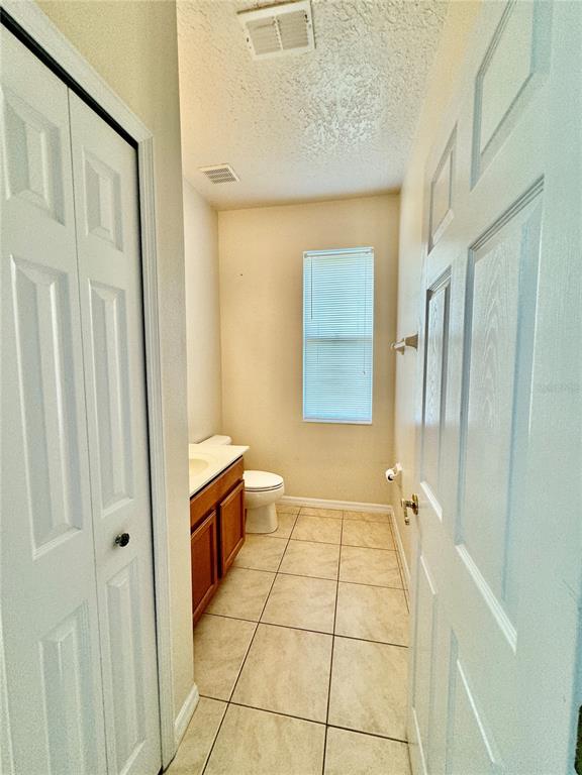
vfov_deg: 102.1
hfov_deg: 85.7
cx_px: 291
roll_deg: +0.7
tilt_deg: -3.8
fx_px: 314
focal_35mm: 14
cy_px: 388
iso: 125
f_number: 2.2
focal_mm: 2.22
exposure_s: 1/120
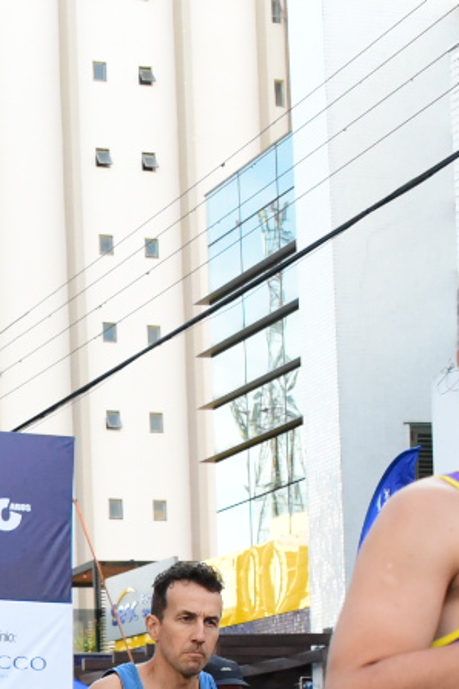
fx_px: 2008
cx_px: -209
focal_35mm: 105
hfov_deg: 12.5
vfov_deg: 18.5
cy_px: 815
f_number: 4
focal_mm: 29
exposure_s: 1/3200
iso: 4000
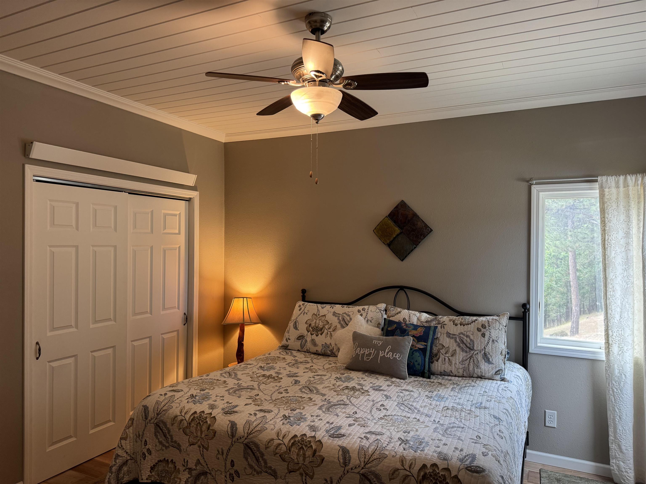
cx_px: 323
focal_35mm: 24
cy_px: 242
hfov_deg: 71.6
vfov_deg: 56.8
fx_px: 448
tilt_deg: -0.7
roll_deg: -0.6
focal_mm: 6.76
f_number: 1.78
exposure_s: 1/120
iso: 200
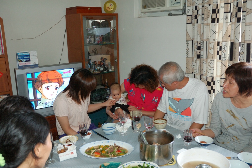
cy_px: 84
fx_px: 262
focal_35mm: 38
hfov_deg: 51.3
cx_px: 126
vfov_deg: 35.4
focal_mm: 25
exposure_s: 1/60
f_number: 3.8
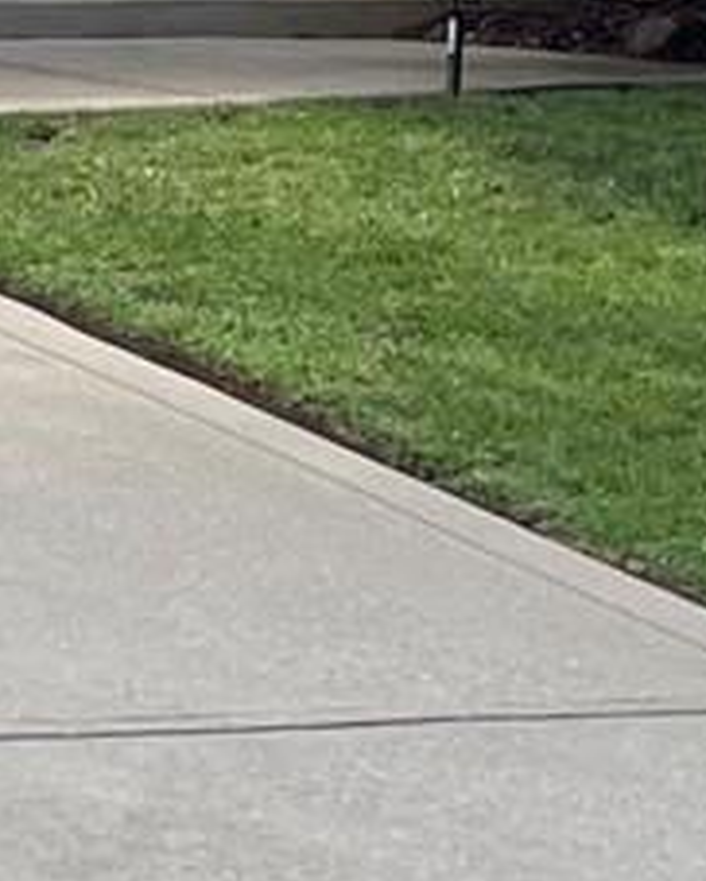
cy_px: -594
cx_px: -943
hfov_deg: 6.5
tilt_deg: +4.1
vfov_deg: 8.2
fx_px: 5973
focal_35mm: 229
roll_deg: +0.4
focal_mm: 4.2
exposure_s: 1/1453
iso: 32
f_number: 1.6
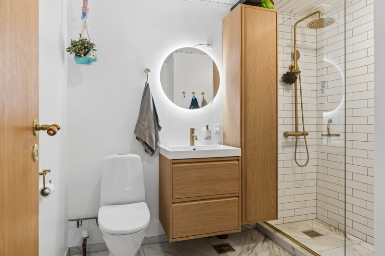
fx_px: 265
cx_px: 192
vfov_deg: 51.7
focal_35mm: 25
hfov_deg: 72.1
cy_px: 128
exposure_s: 1/3.33
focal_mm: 16.5
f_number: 8
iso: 200
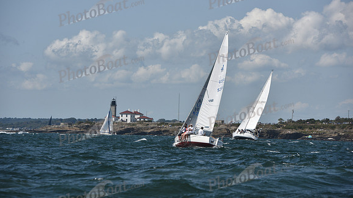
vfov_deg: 7.0
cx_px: 176
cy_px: 90
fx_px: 1629
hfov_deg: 12.4
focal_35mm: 174
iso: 250
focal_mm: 165
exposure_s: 1/1000
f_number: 6.3
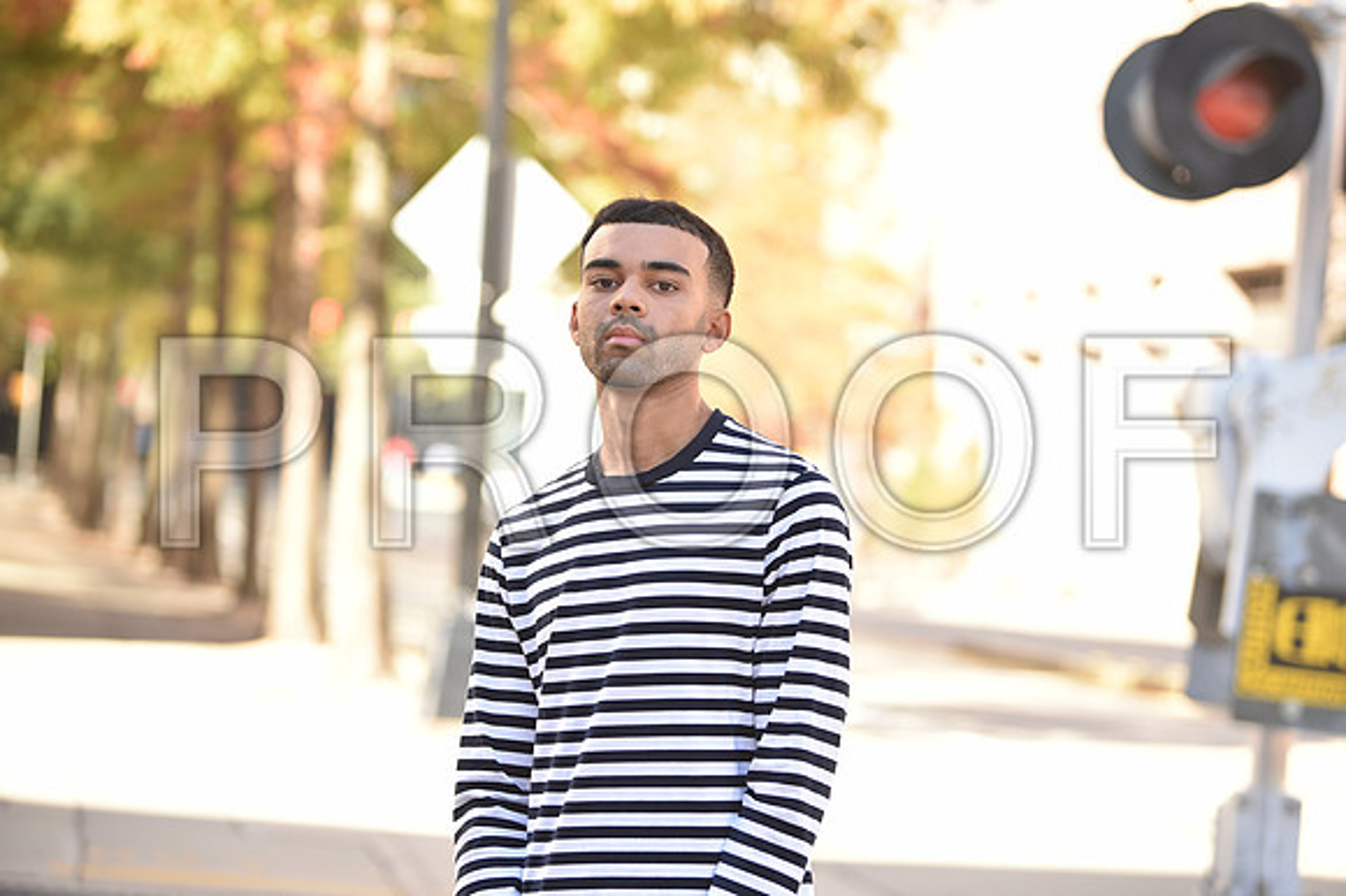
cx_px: 673
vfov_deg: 12.2
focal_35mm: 112
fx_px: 4185
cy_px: 448
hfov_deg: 18.3
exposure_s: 1/160
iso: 125
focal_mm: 112
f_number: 3.2
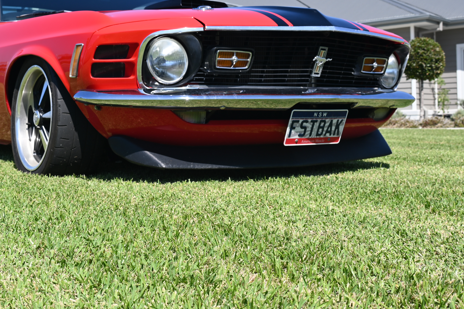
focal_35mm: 53
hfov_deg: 37.1
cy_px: 107
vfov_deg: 25.4
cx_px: 154
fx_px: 683
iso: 100
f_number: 6.3
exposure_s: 1/320
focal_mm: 26
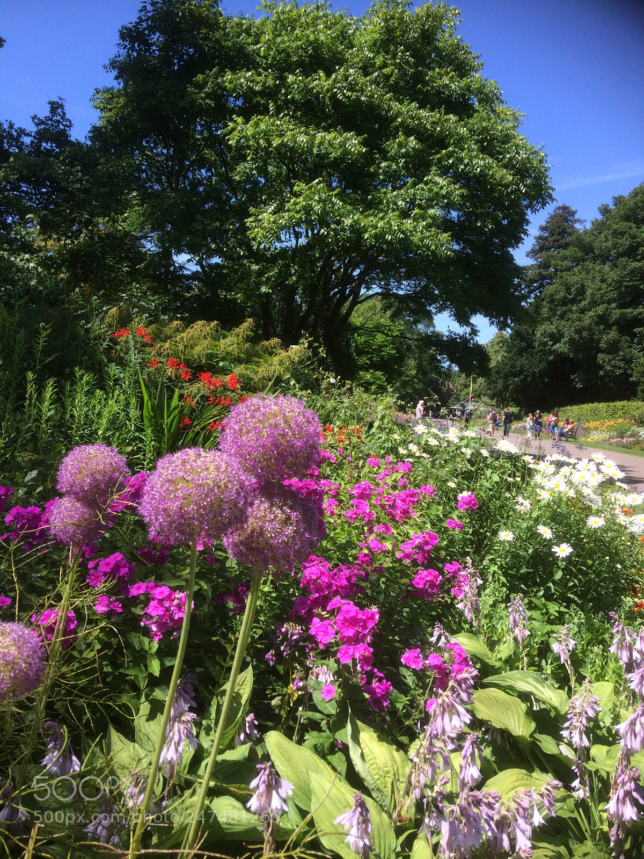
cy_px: 430
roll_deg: -0.7
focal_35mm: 29
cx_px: 322
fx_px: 719
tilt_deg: -1.1
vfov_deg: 61.7
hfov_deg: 48.2
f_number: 2.2
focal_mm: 4.15
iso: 32
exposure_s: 1/977
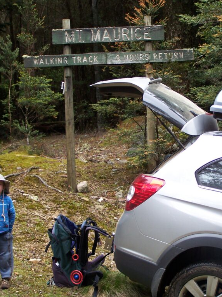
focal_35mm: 90
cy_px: 148
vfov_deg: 21.8
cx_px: 148
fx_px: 770
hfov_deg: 16.4
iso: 80
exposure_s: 1/80
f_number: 3.2
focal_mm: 11.1
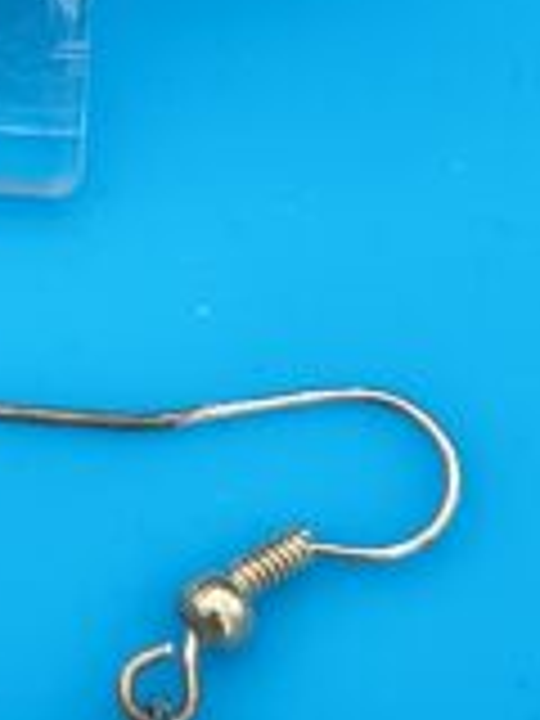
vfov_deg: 11.8
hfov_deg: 9.0
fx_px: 3328
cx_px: -360
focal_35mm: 160
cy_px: -392
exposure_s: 1/120
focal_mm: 4.68
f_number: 1.7
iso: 155
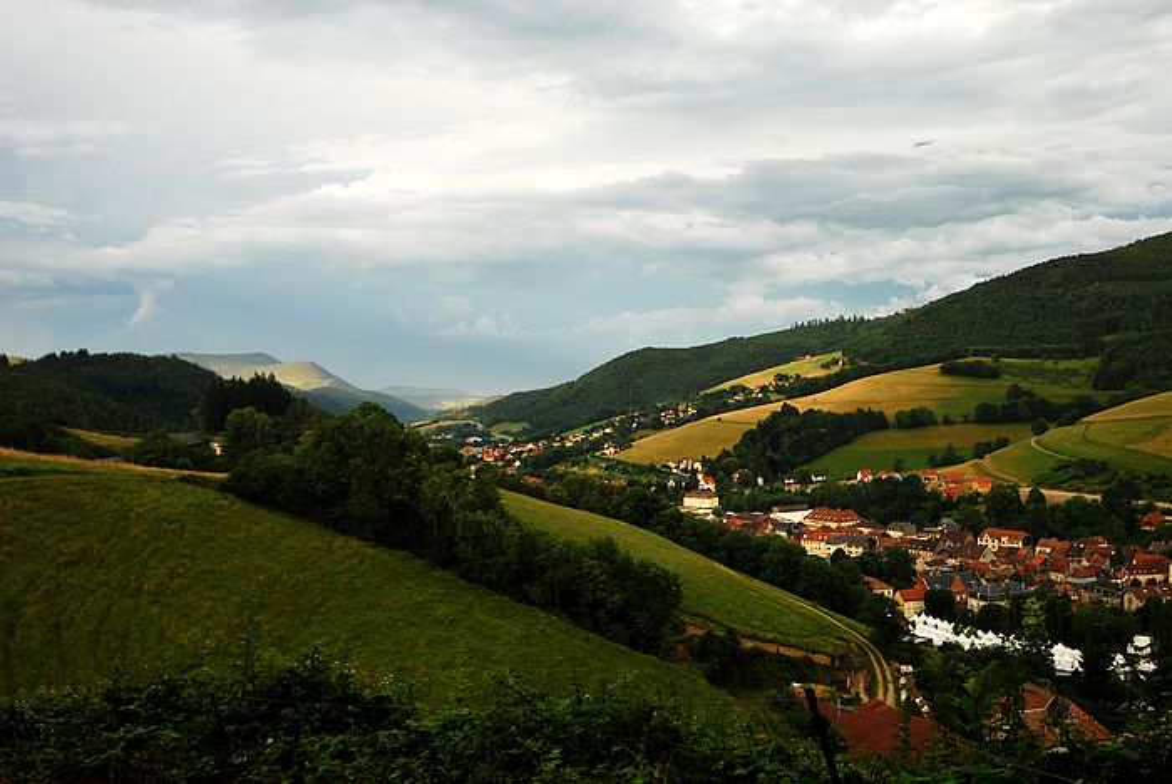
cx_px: 586
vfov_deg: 36.9
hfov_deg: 53.1
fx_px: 1173
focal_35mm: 36
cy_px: 392
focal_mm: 24
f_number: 5.6
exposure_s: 1/80
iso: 200
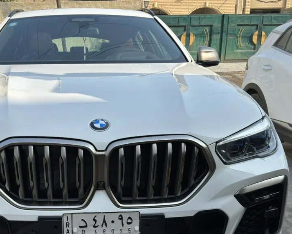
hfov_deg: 37.5
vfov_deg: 30.7
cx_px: 90
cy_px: 151
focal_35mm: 49
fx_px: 423
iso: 100
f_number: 1.78
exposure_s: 1/3413
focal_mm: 6.86
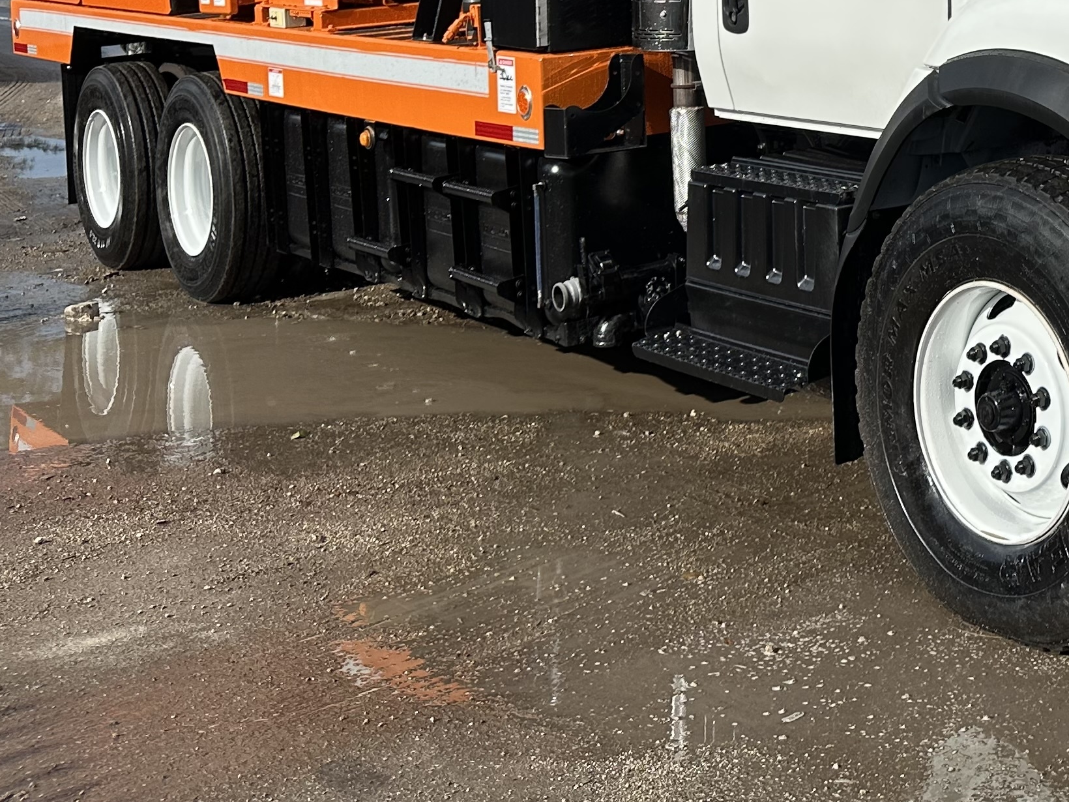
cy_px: -139
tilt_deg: +2.1
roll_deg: -0.1
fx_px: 1822
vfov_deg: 22.9
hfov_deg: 29.8
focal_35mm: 59
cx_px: 1142
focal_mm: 6.86
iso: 80
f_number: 1.78
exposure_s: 1/4762
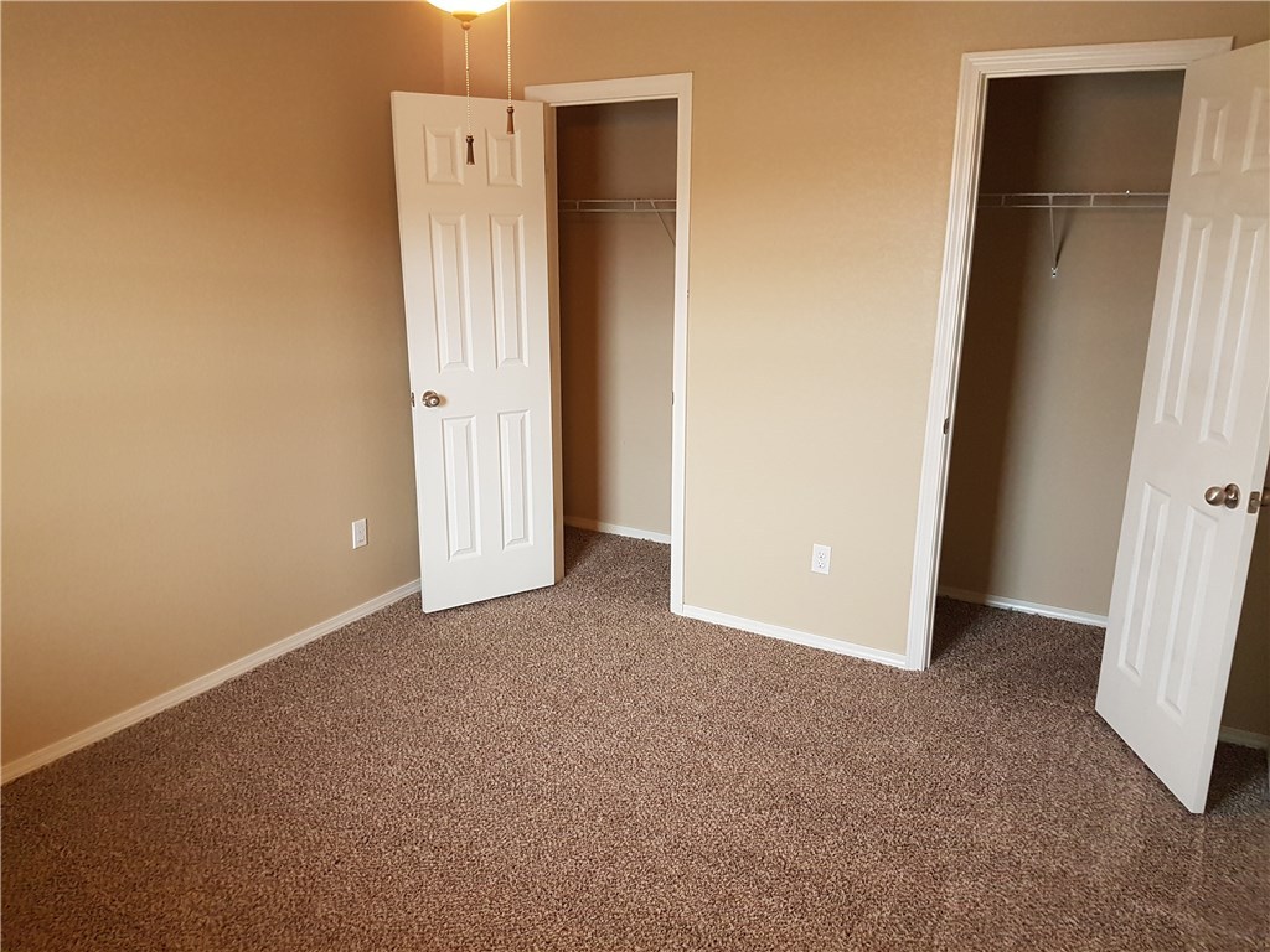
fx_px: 954
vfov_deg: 53.1
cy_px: 476
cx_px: 635
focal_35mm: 26
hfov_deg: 67.3
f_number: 1.7
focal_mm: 4.2
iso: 250
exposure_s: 1/20
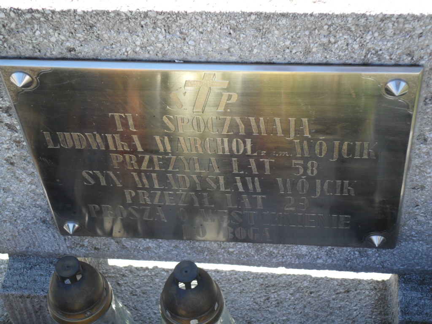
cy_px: 162
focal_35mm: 74
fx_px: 924
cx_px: 216
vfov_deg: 19.9
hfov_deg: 26.3
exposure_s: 1/180
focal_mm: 13.2
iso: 100
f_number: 3.9
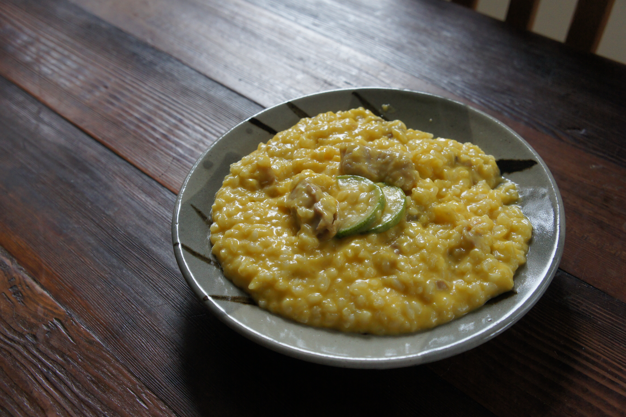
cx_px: 313
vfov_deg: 31.9
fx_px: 730
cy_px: 208
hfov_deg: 46.4
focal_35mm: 42
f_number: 5.6
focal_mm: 28
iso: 800
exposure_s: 1/250
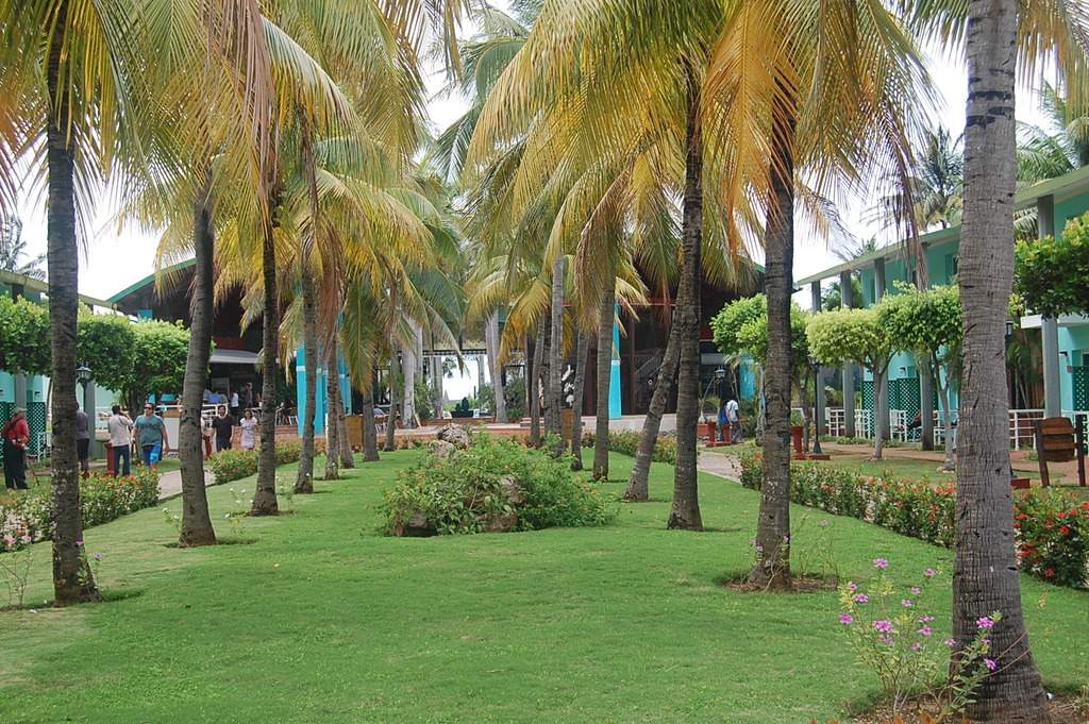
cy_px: 362
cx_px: 544
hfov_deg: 41.1
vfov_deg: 28.0
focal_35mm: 48
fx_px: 1451
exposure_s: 1/200
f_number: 7.1
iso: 200
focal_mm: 32
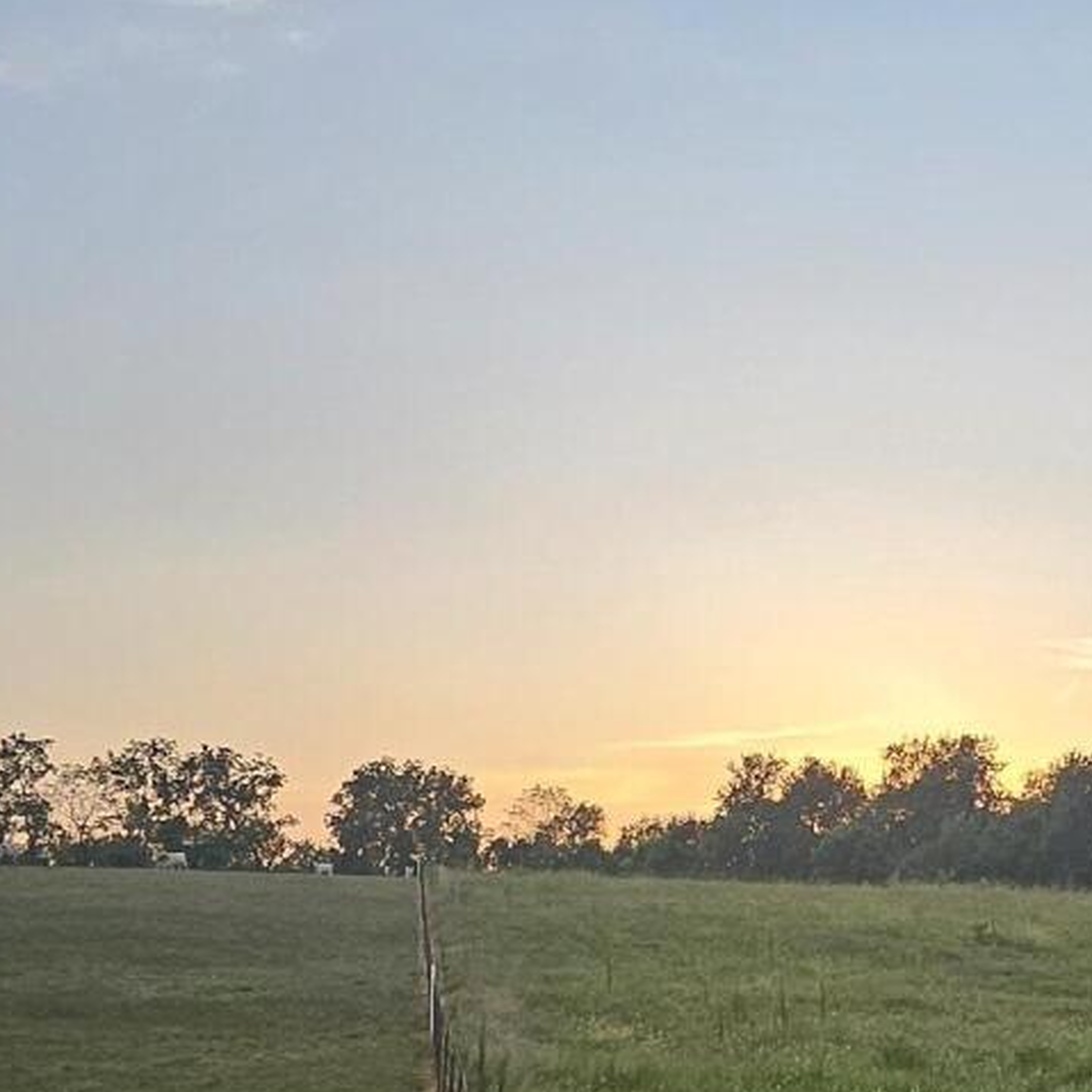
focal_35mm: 48
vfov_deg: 34.8
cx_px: 955
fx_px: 1713
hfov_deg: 33.7
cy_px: 775
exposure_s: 1/207
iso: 32
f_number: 2.2
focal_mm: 1.74
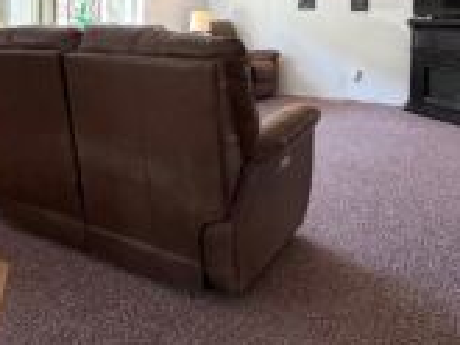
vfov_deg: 38.2
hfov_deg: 53.3
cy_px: 17
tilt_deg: +1.5
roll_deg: +0.0
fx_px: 452
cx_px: 173
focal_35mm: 34
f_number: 2.2
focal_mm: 2.22
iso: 250
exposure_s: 1/120
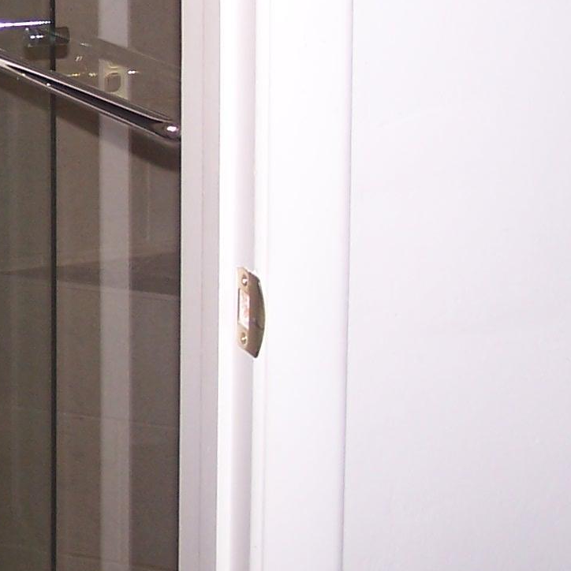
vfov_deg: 14.2
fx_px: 2258
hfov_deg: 13.8
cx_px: -211
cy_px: 22
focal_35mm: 121
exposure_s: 1/60
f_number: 2.8
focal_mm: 7.1
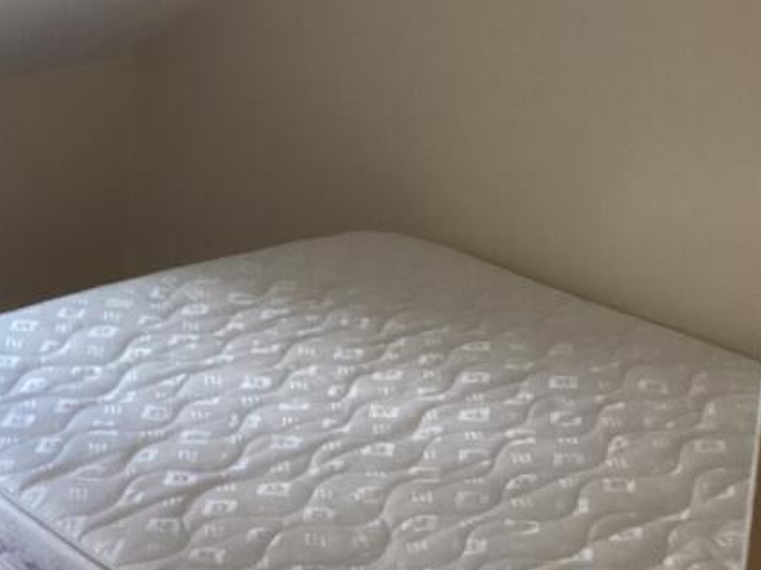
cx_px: -97
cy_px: 58
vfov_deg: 19.3
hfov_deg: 24.1
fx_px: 1648
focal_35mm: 75
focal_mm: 3.3
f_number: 2.4
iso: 200
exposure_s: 1/50
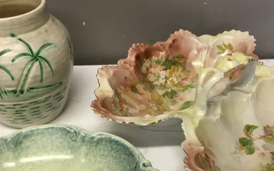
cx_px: 134
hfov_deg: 35.7
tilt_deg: -38.5
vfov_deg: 22.2
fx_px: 426
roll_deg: +0.8
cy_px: 152
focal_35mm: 57
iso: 32
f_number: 2.2
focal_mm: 4.15
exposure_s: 1/33
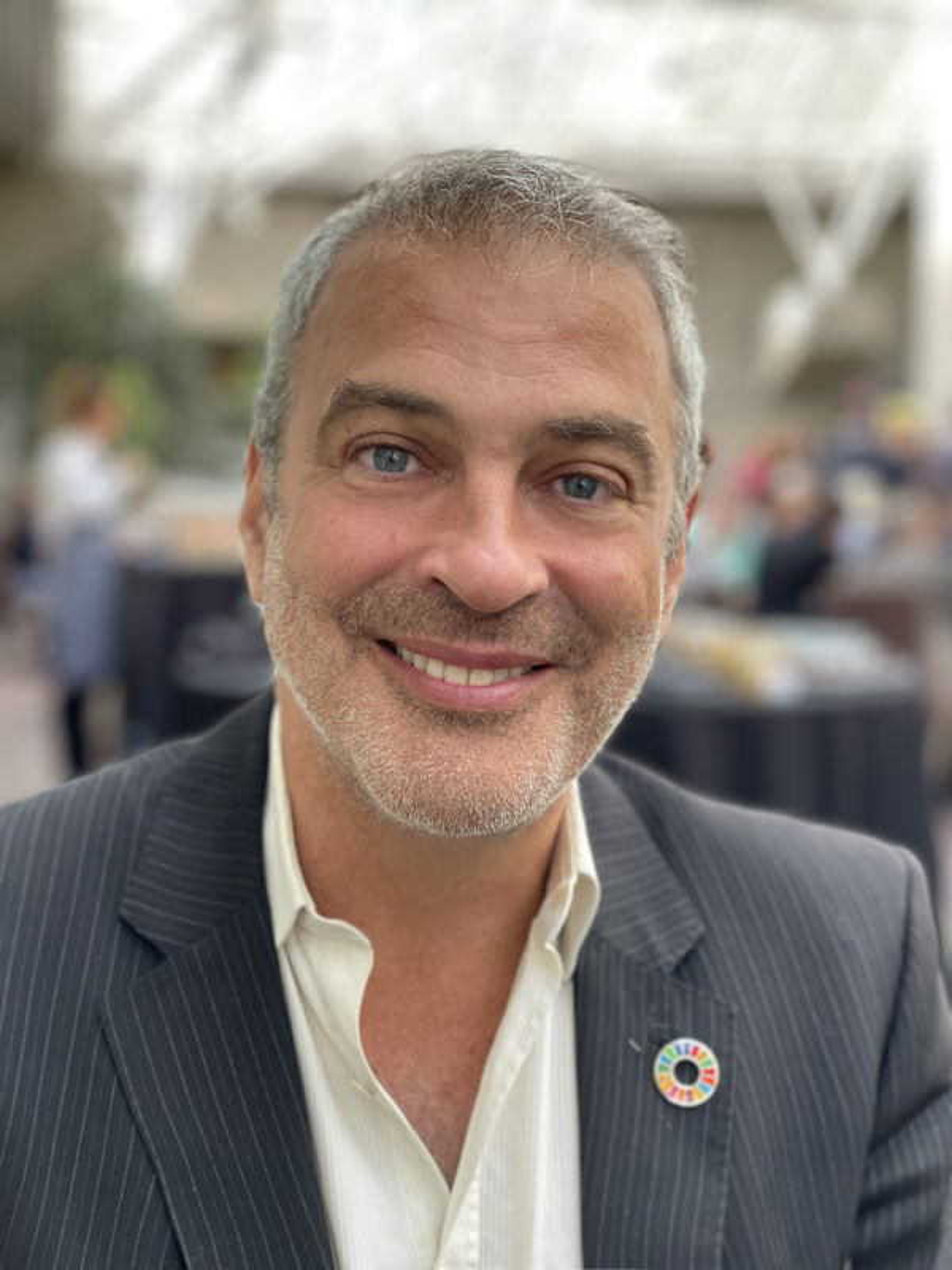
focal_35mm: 64
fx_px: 2347
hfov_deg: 22.9
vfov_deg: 30.3
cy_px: 635
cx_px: 476
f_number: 2.2
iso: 125
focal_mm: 7.5
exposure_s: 1/121
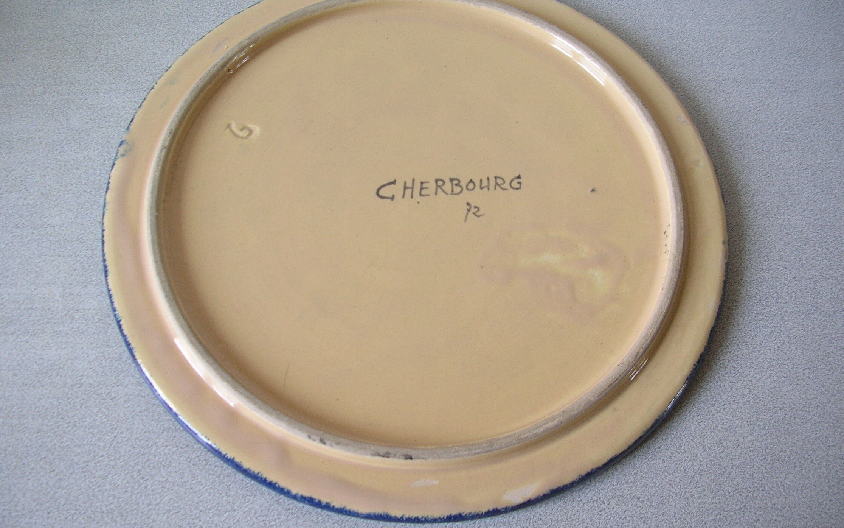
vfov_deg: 33.6
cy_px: 246
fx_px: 874
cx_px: 426
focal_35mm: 38
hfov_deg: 51.5
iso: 50
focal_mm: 5.8
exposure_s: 1/17.7
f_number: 2.8
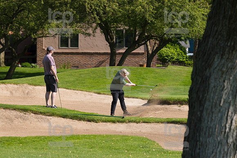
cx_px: 118
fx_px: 1974
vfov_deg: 4.6
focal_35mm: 300
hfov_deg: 6.9
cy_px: 79
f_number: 5.6
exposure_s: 1/1600
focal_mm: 200
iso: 320
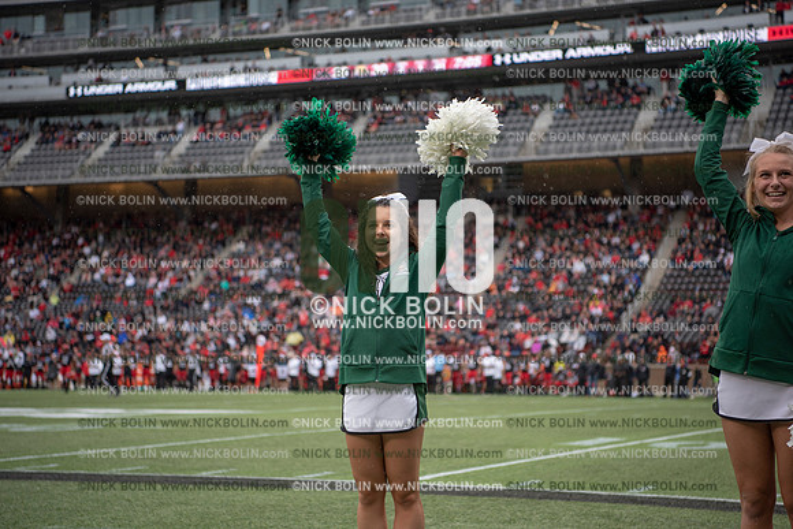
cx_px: 396
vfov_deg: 19.5
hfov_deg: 28.8
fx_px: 1542
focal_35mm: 70
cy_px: 264
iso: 250
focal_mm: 70
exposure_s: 1/1000
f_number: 2.8
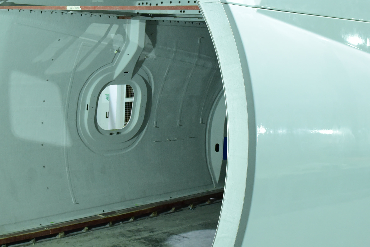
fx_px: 689
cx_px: 204
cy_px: 125
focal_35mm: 67
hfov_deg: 30.1
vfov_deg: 20.3
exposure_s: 1/125
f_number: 4.5
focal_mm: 35
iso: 2000
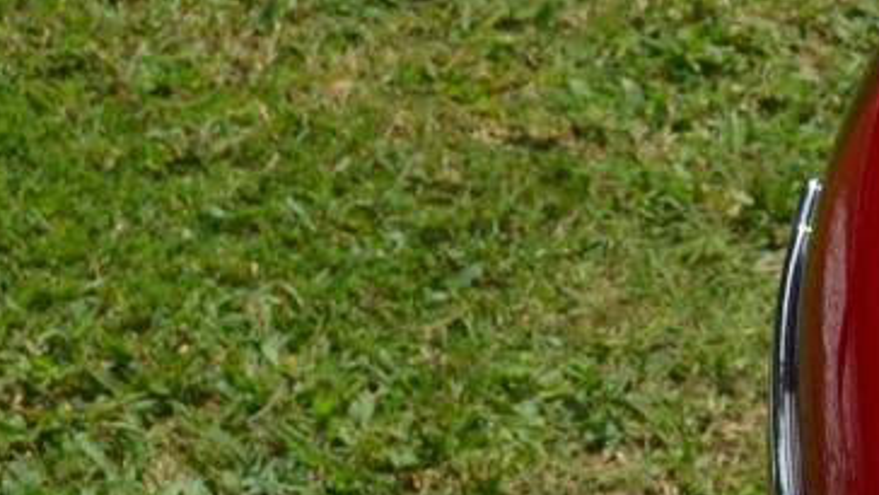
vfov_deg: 5.9
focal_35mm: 207
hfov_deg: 9.8
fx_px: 4826
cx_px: 1630
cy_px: 42
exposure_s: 1/320
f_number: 9
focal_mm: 24
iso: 100
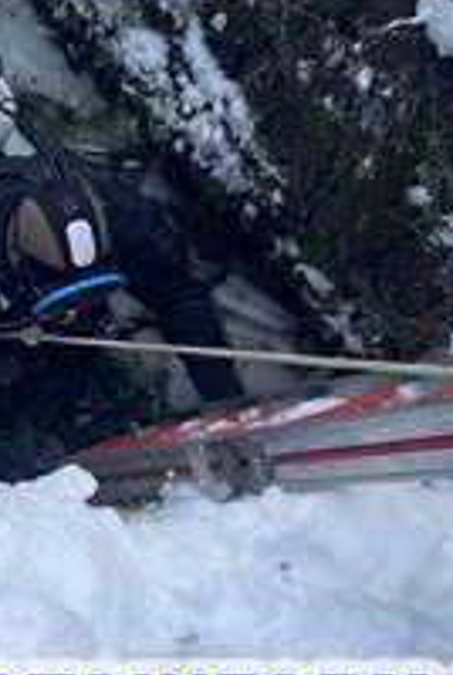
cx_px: -39
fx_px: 1185
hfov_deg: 20.7
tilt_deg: -59.7
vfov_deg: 31.6
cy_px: 230
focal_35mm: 63
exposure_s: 1/972
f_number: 1.6
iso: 32
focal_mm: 4.2
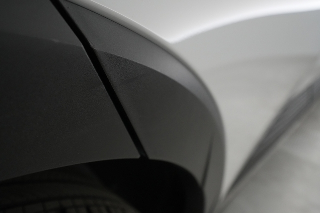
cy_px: 106
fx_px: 249
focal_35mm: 28
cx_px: 160
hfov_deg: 65.5
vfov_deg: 46.4
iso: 5000
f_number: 5.6
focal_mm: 28
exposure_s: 1/100
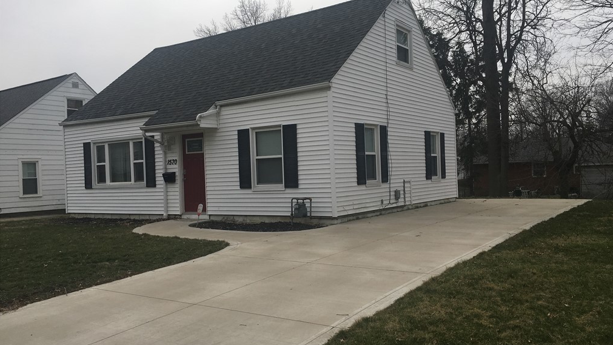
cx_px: 309
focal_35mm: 32
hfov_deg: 61.0
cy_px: 175
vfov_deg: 36.7
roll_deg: +1.9
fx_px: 520
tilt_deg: +0.6
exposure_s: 1/2404
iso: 25
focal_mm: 4.15
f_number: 2.2
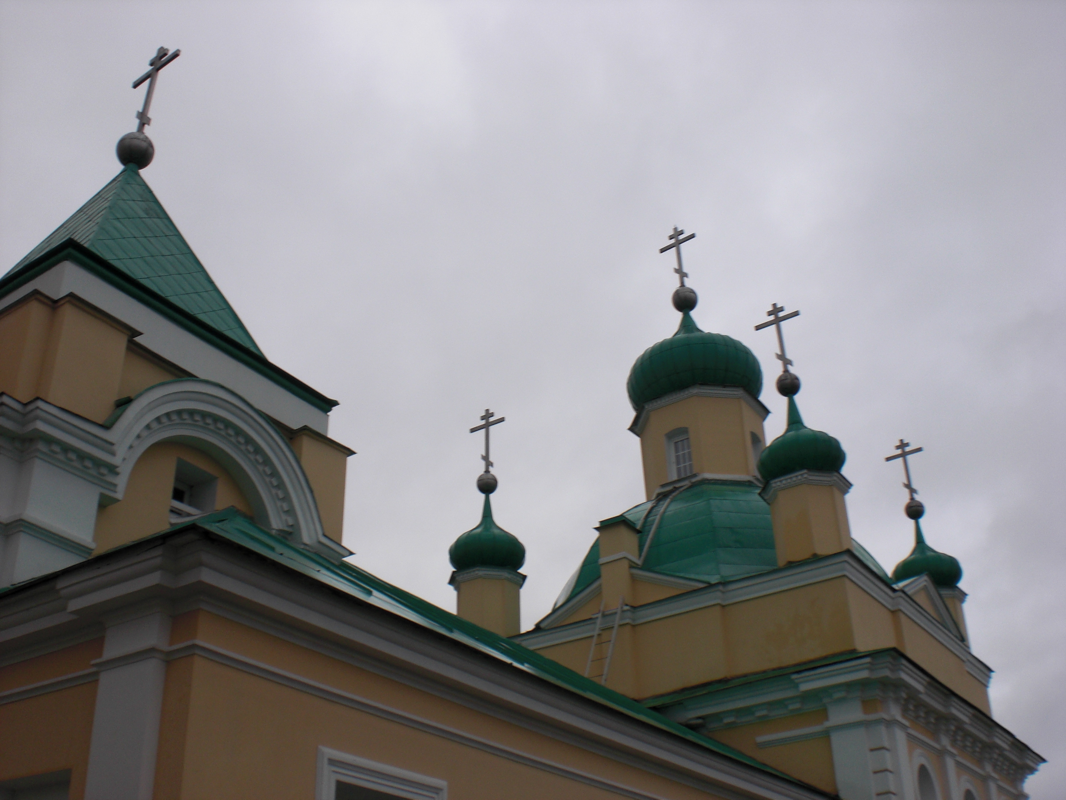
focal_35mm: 38
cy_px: 400
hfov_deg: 49.0
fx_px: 1170
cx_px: 533
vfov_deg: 37.7
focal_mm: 6.3
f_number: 5.6
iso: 64
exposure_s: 1/200
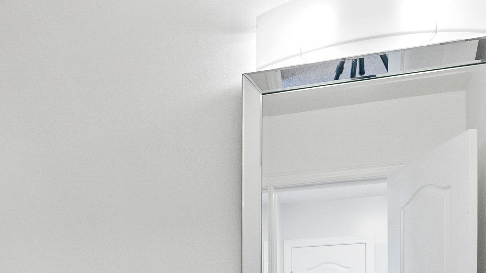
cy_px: 375
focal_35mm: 44
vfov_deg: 23.3
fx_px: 567
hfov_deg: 45.7
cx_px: 160
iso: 1250
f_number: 9
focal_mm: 17
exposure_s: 1/4
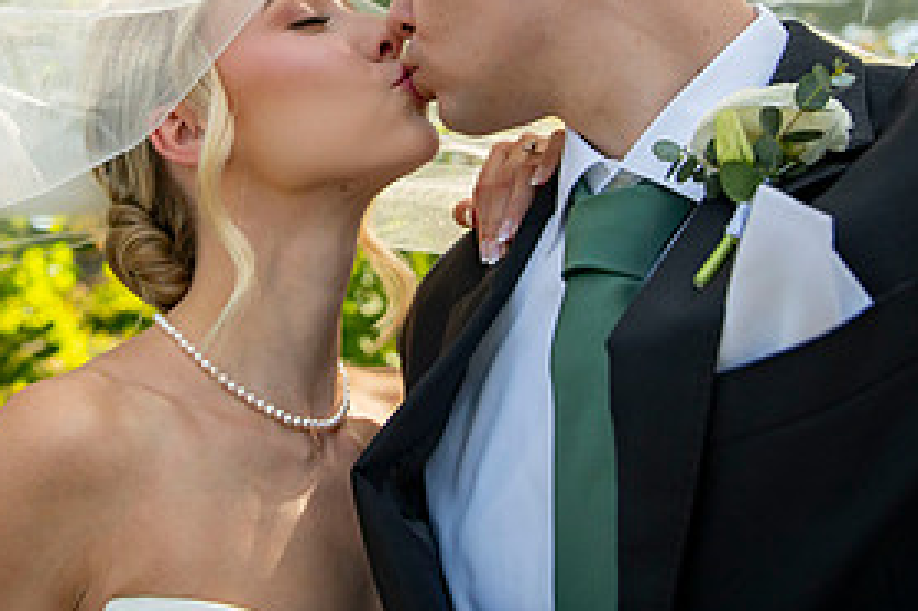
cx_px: 277
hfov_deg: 38.3
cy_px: -10
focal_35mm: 51
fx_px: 1300
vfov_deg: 25.1
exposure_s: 1/6400
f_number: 2.8
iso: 1000
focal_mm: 24
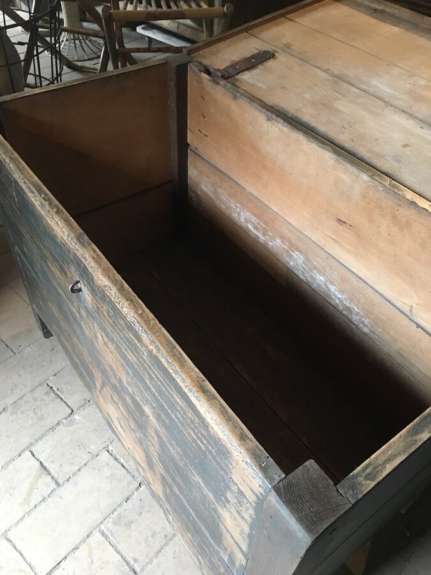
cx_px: 216
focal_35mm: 29
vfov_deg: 61.7
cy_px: 288
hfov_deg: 48.2
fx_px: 481
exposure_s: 1/17
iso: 400
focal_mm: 4.15
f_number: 2.2
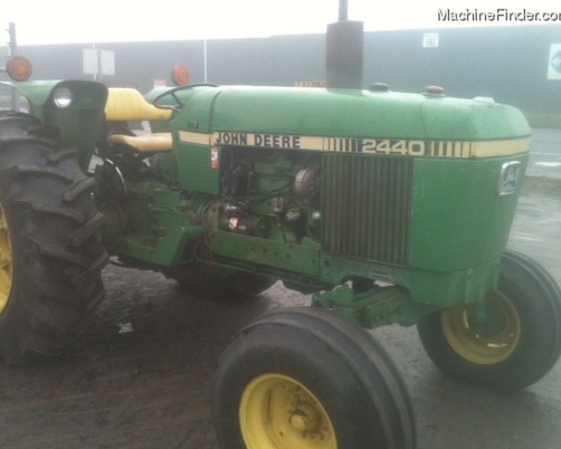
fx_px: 615
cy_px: 227
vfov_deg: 40.2
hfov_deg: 49.0
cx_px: 266
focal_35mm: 37
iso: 100
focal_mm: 3.85
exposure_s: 1/120
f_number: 2.8
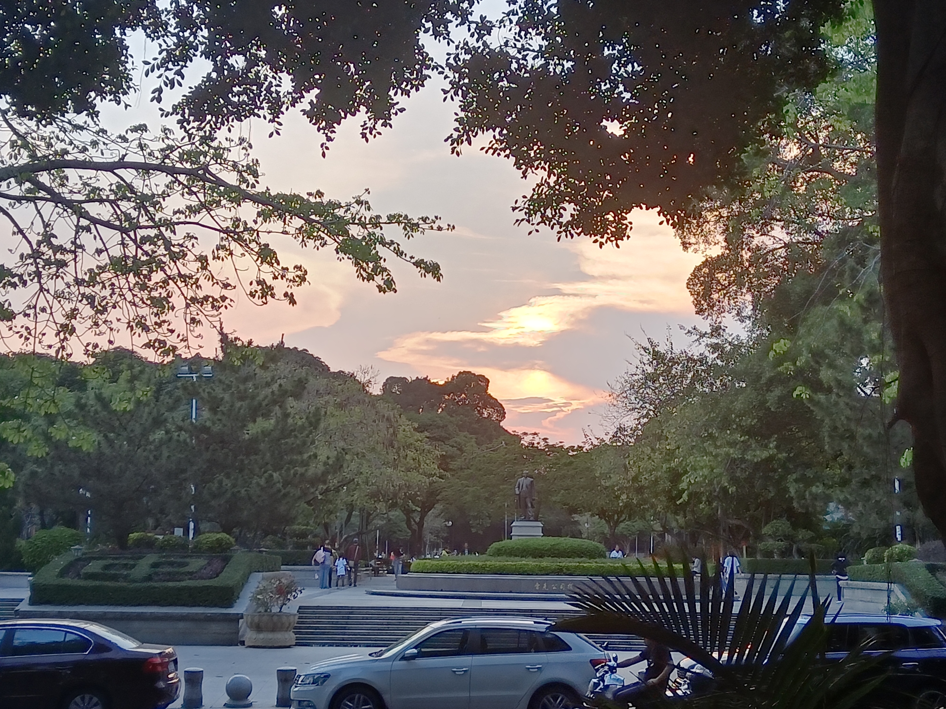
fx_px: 1558
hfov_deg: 33.8
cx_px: 473
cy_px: 354
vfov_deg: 25.7
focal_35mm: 57
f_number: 1.8
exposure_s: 1/349
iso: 100
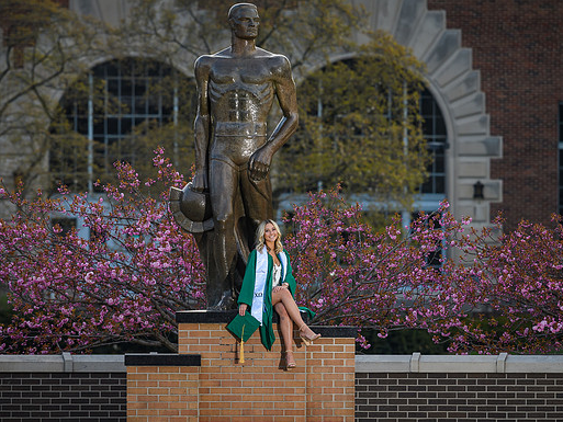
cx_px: 281
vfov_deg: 2.6
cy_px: 245
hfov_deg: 3.5
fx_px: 9224
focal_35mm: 567
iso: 100
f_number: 5
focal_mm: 300
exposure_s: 1/200
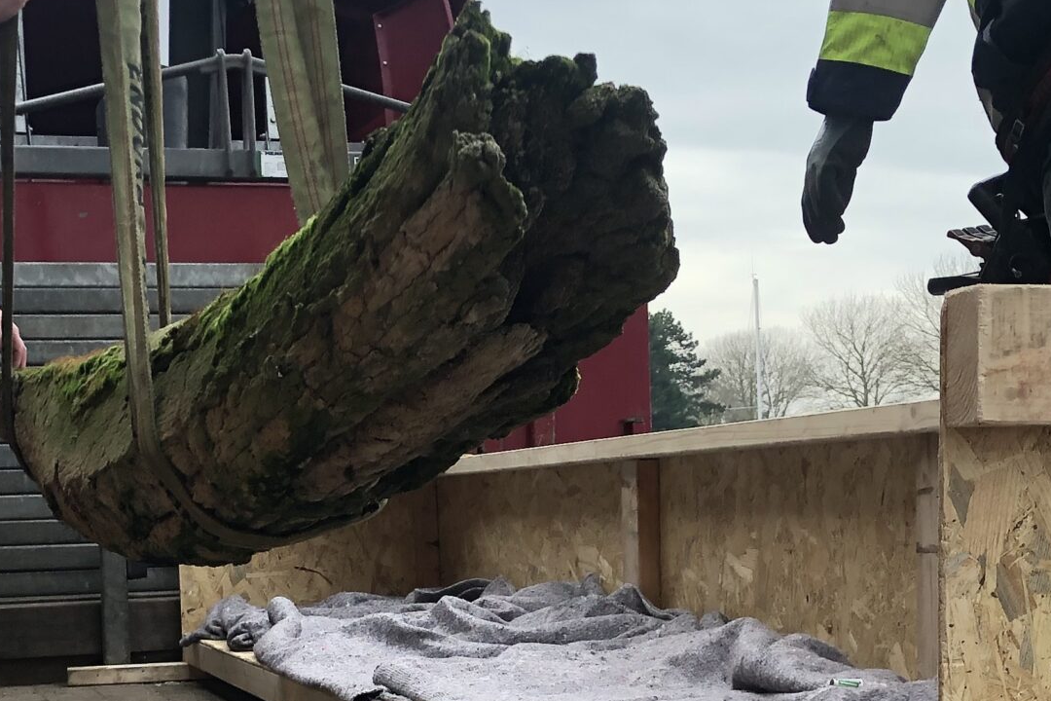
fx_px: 2014
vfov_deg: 19.4
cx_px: 469
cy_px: 630
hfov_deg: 29.2
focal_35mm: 69
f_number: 1.8
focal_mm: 4
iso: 20
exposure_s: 1/284
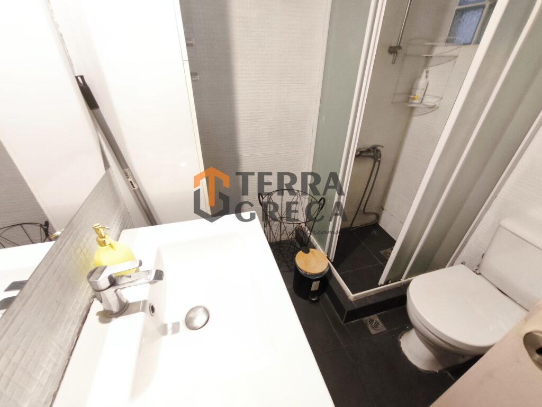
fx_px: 235
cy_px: 204
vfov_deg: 81.7
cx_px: 271
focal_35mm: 15
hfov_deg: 98.2
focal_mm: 1.91
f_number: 2.2
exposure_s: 1/25
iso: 500
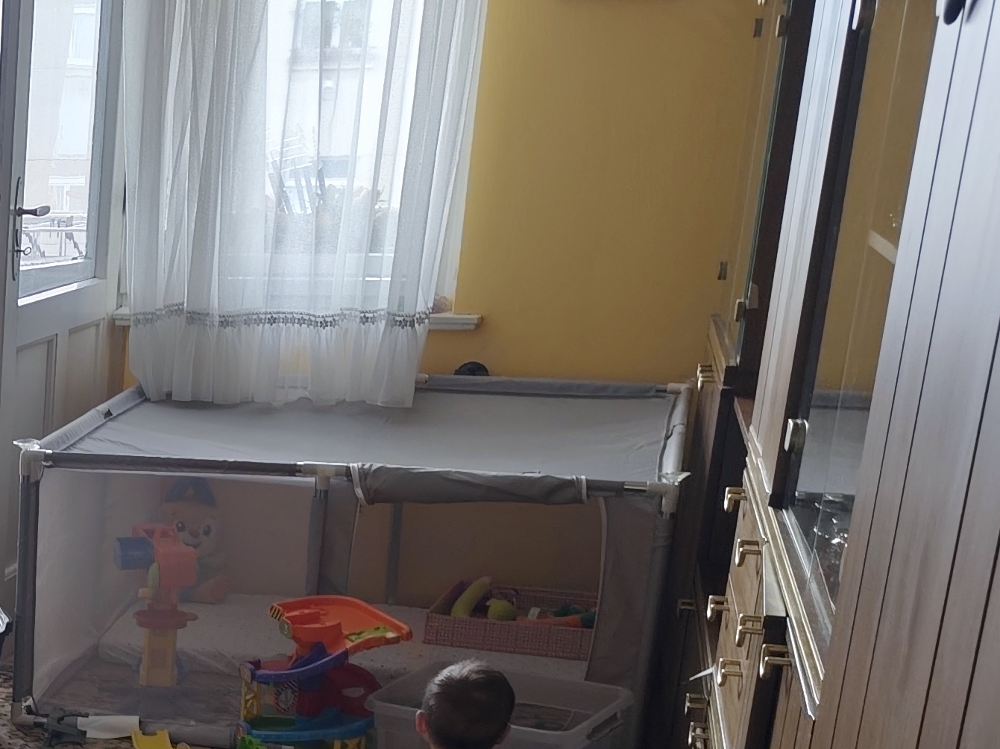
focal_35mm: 70
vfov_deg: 20.4
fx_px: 2022
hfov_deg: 22.6
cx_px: -509
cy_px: 743
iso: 640
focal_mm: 6.19
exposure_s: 1/50
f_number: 1.65
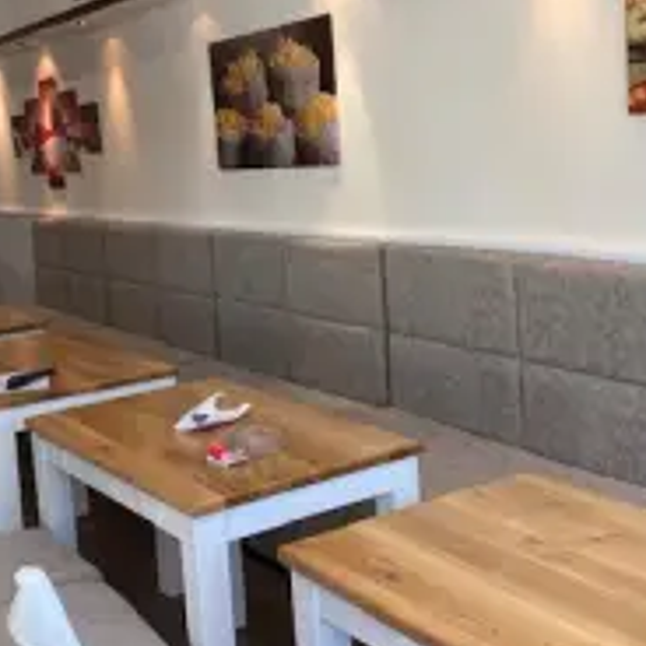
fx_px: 1056
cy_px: 256
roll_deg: +4.1
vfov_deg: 33.9
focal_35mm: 50
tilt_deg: -6.0
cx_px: 291
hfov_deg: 34.0
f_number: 1.8
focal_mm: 4.25
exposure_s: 1/100
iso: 100
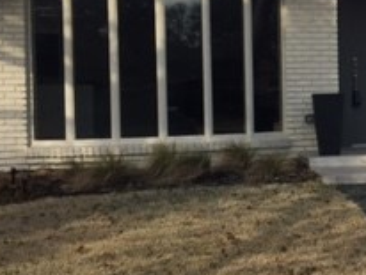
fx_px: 953
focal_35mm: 90
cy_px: 119
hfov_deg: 19.9
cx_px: 485
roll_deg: -0.1
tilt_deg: +0.2
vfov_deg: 16.4
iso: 32
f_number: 2.2
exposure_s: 1/1364
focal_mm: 4.15
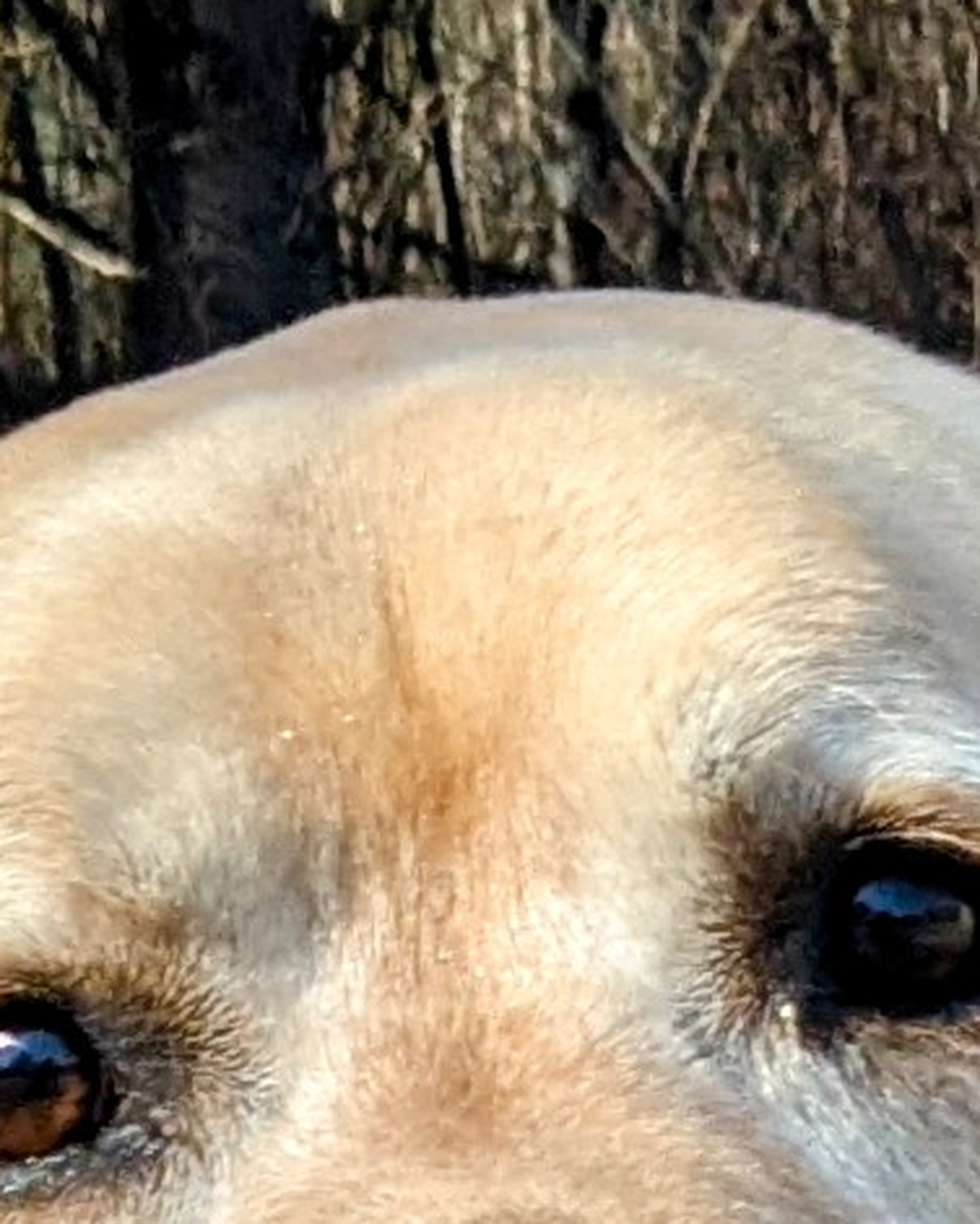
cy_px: 2510
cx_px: 1538
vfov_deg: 11.0
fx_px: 5726
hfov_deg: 9.5
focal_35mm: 158
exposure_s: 1/1799
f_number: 1.73
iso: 47
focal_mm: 4.38
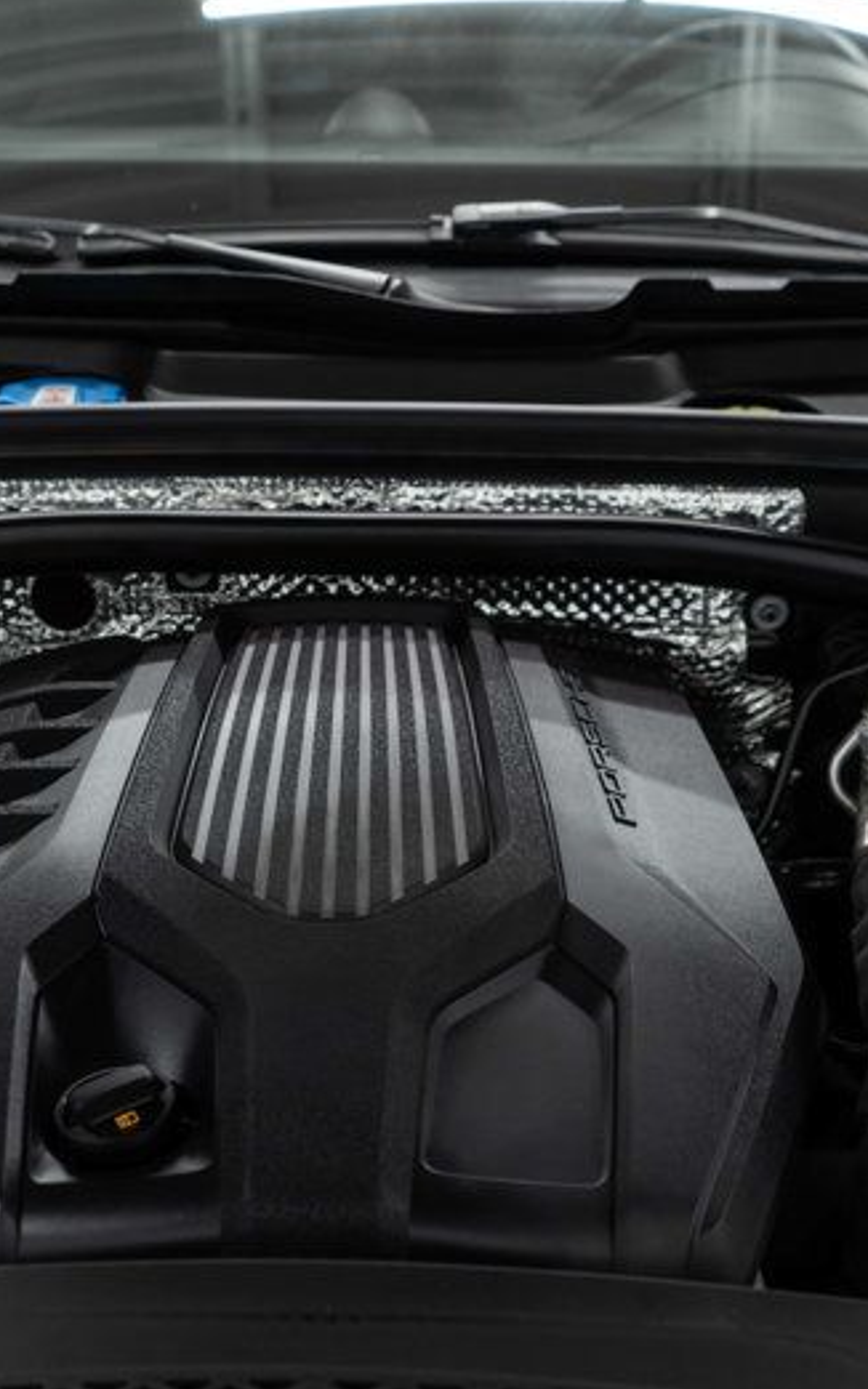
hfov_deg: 23.1
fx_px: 2121
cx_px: 370
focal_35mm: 56
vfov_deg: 36.1
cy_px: 871
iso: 500
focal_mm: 28
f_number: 3.2
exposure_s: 1/50
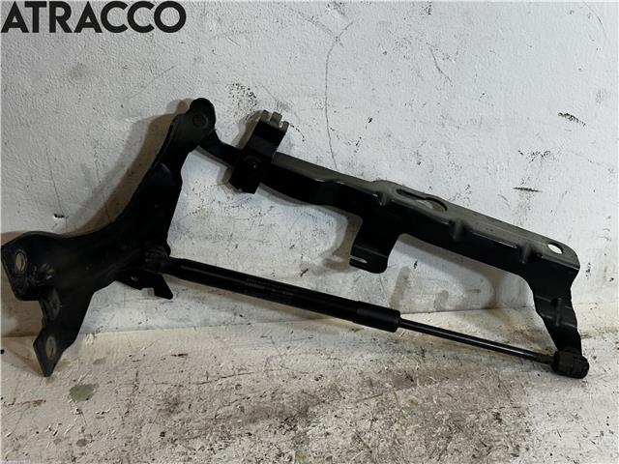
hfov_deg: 39.7
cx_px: 310
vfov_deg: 30.3
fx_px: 858
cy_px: 232
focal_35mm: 48
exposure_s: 1/100
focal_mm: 6.86
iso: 50
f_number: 1.78
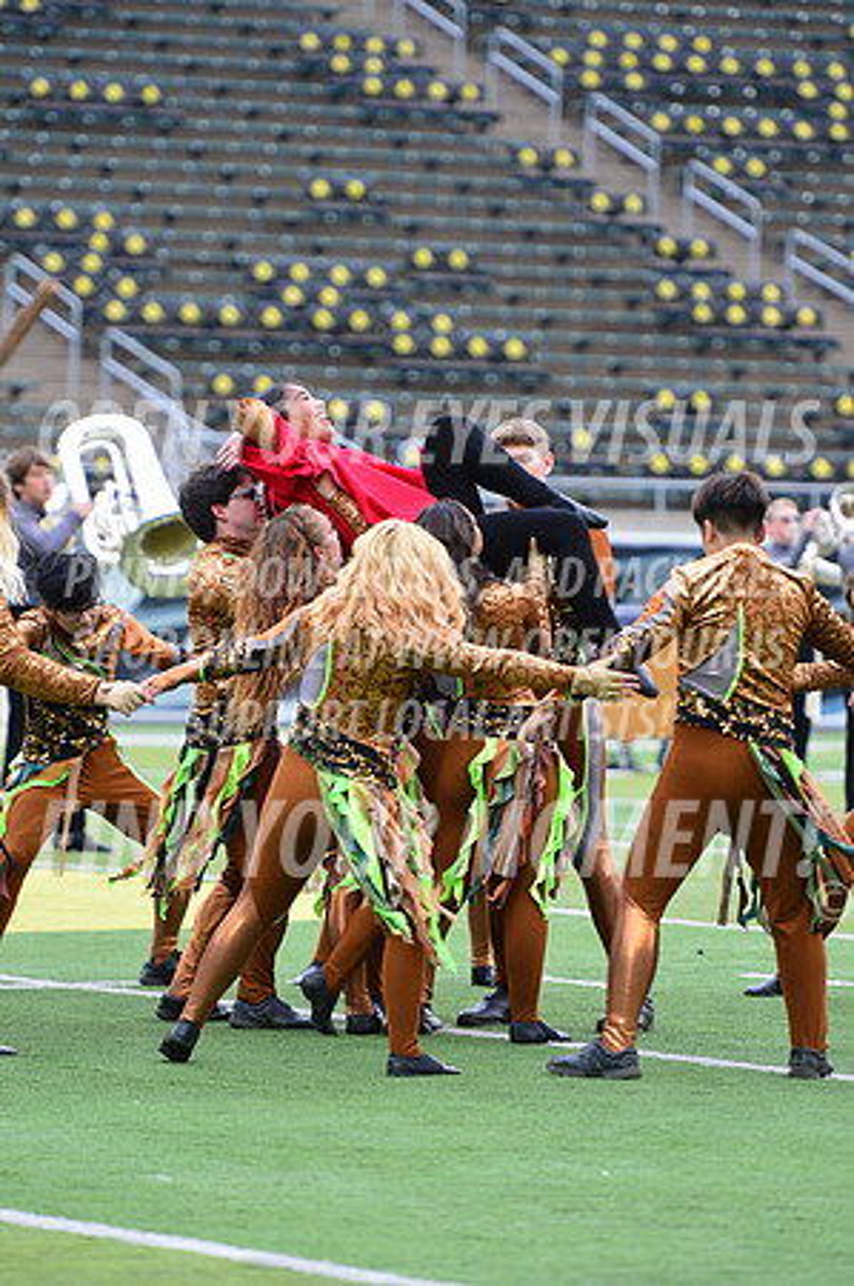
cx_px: 427
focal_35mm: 230
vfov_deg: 9.0
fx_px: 8202
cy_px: 643
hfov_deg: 6.0
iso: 640
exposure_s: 1/320
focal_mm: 230
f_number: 4.5
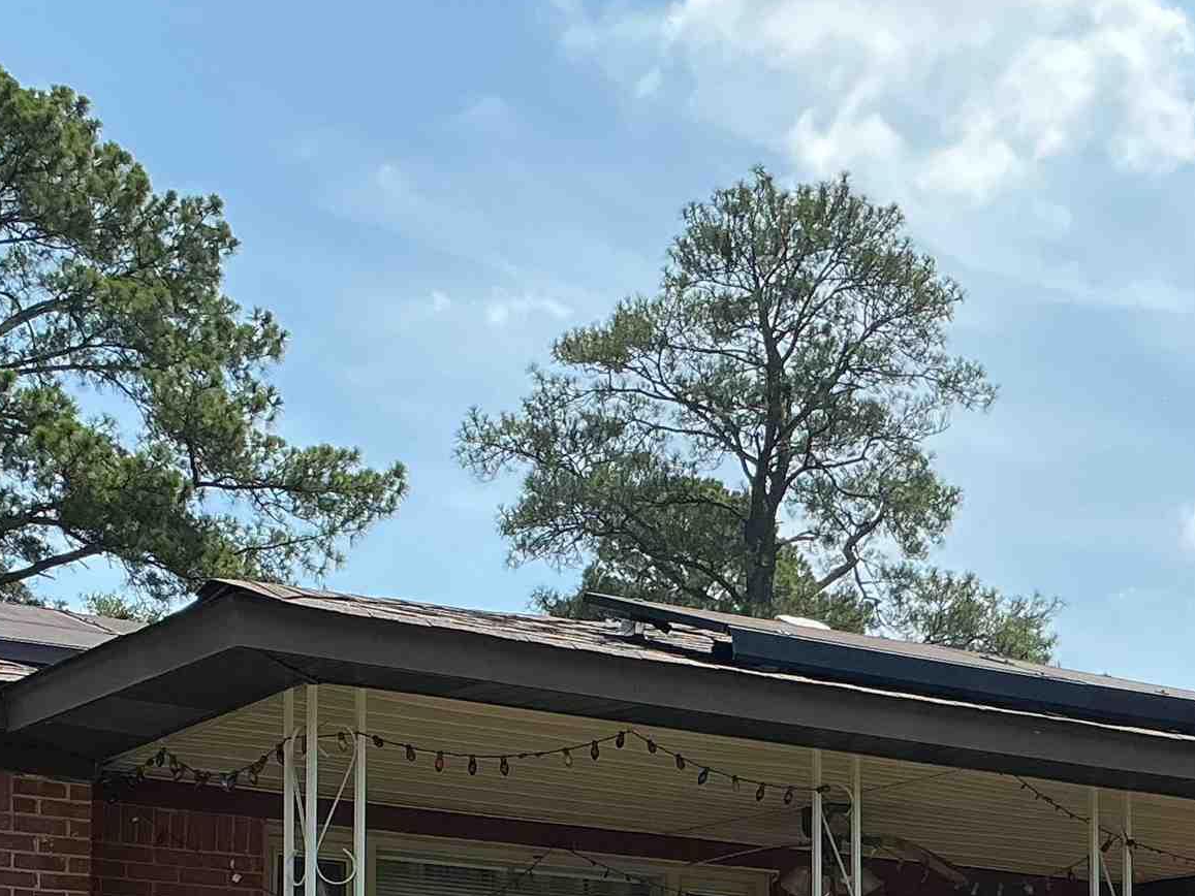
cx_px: 731
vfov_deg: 18.2
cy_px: 1064
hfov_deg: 25.3
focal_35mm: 77
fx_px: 2658
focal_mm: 3
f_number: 1.8
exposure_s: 1/1730
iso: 25
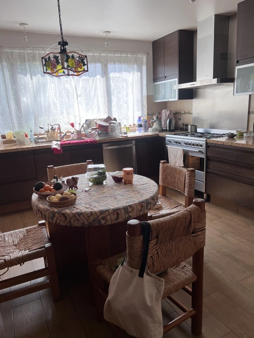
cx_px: 127
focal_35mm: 26
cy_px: 169
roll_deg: +3.1
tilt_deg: -14.3
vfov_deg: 67.3
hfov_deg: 53.1
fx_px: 254
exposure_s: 1/147
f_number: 1.5
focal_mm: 5.7
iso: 32
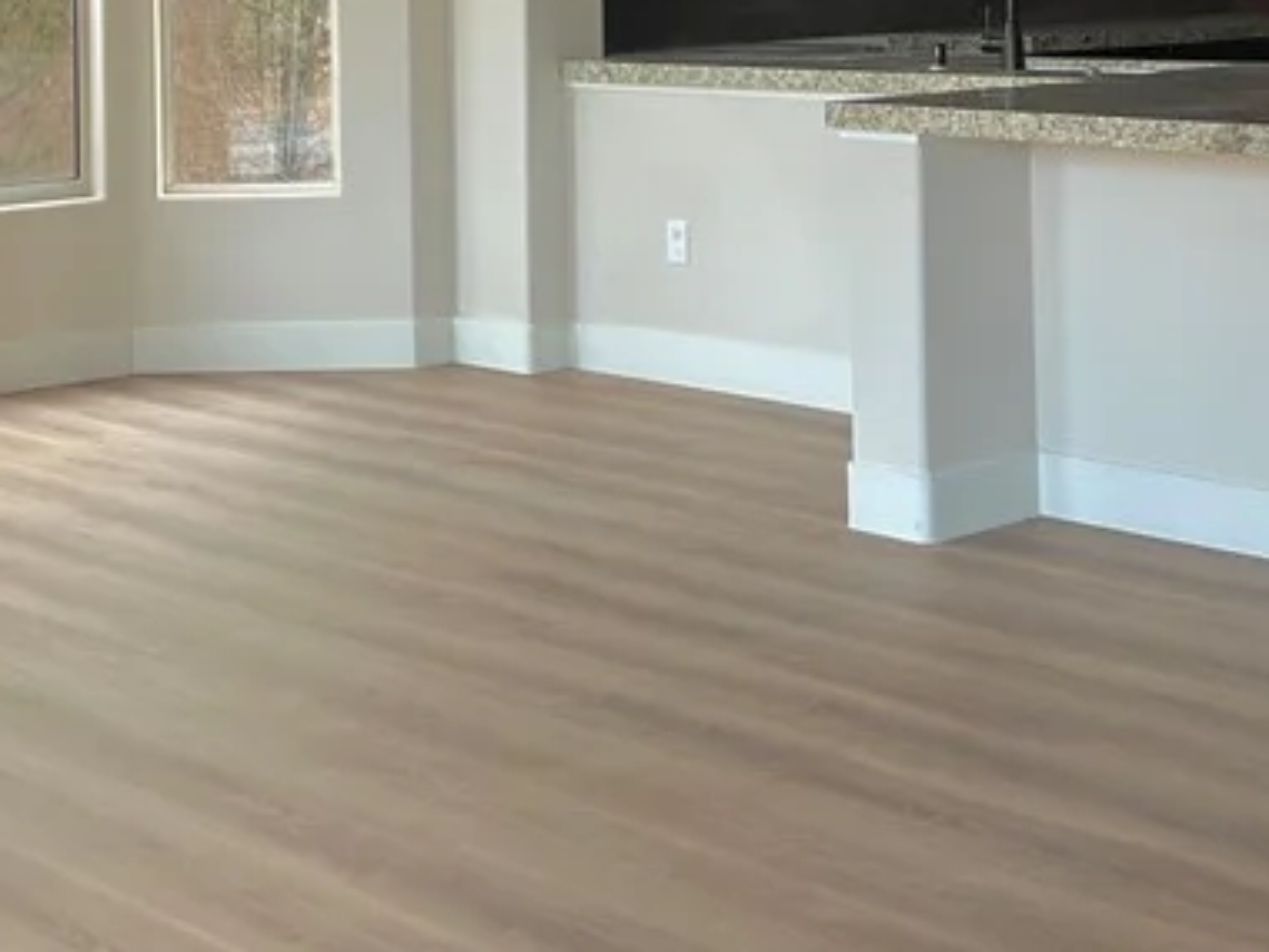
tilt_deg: -1.9
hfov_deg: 27.8
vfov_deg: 20.3
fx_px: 2566
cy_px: -23
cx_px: 648
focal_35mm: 70
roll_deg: +0.6
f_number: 1.5
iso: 80
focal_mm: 5.7
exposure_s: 1/121
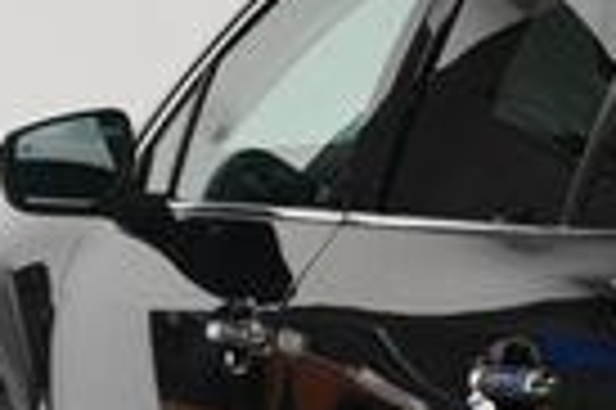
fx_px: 3845
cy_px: 550
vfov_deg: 6.0
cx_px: 1201
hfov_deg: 8.7
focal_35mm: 225
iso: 100
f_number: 9
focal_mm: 32
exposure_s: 1/160
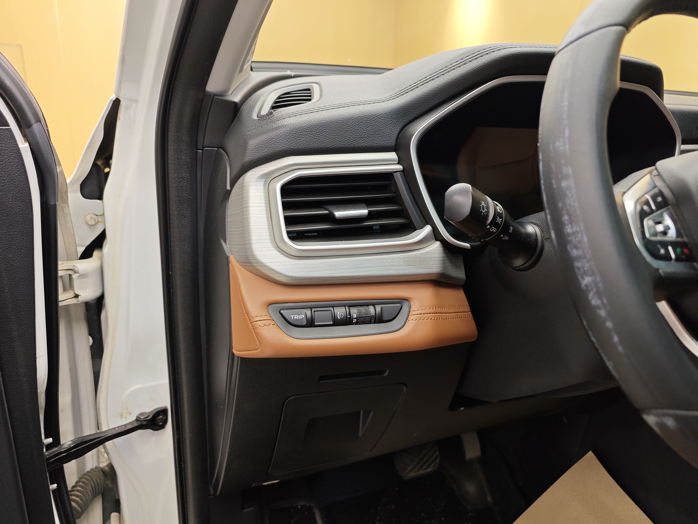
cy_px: 262
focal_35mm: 23
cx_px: 349
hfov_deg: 73.9
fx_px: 464
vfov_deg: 58.9
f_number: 1.9
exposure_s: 1/28.8
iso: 160
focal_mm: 8.7
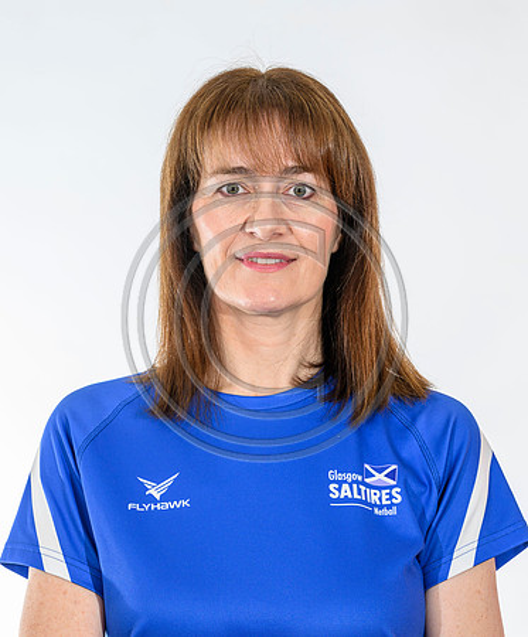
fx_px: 4114
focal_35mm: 215
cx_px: 297
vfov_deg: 8.9
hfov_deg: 7.3
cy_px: 318
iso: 320
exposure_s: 1/160
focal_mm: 155
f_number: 5
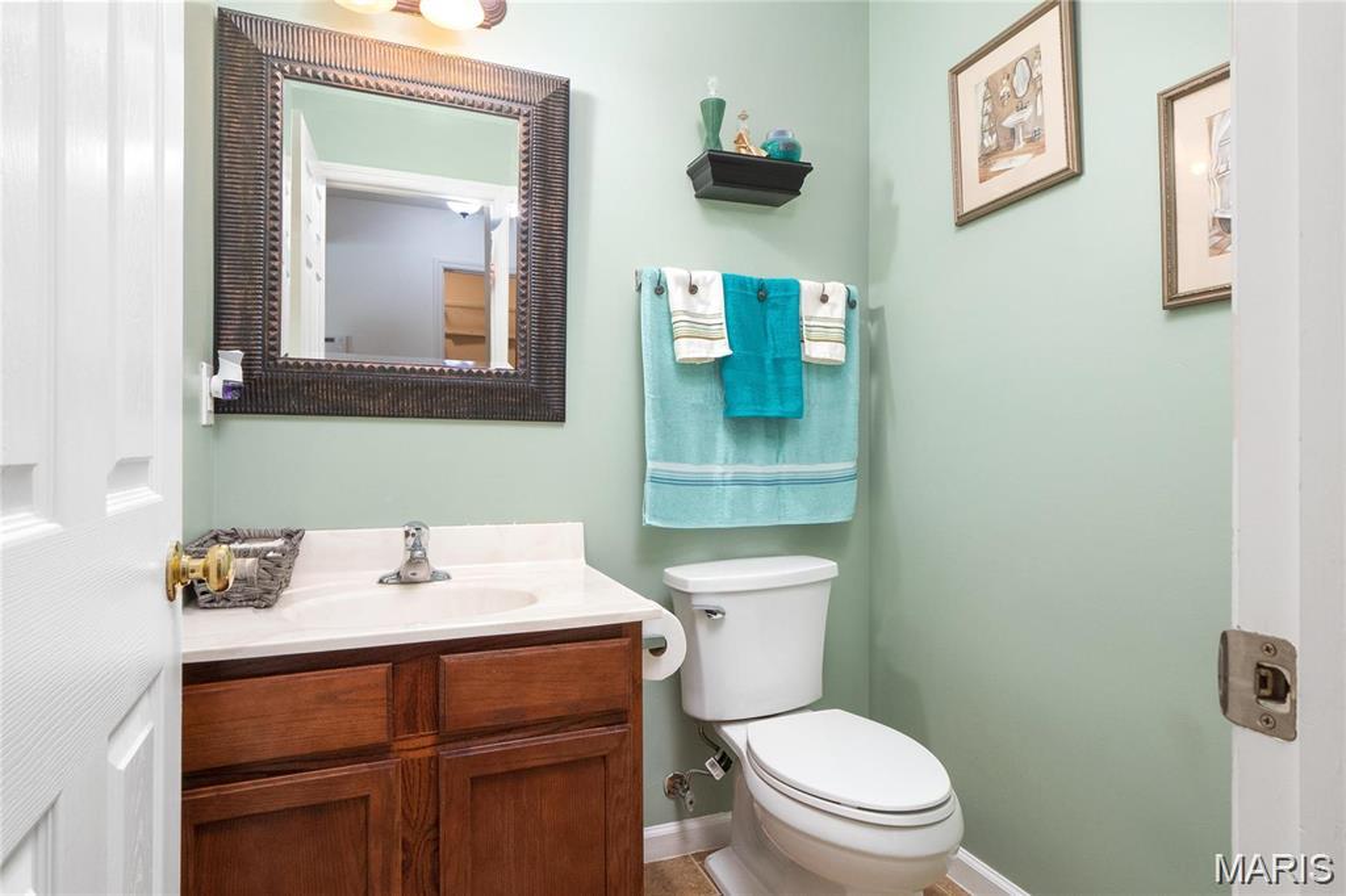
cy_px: 448
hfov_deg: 84.0
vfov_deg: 61.9
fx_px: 747
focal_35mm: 20
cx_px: 673
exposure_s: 1/1.25
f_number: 9
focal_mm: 10
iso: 640
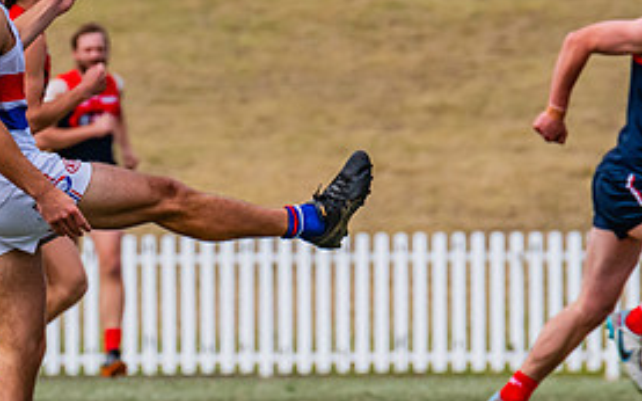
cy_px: 254
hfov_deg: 1.7
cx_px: 15
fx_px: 21114
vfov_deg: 1.1
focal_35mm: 1207
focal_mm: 420
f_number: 9
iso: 800
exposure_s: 1/1600
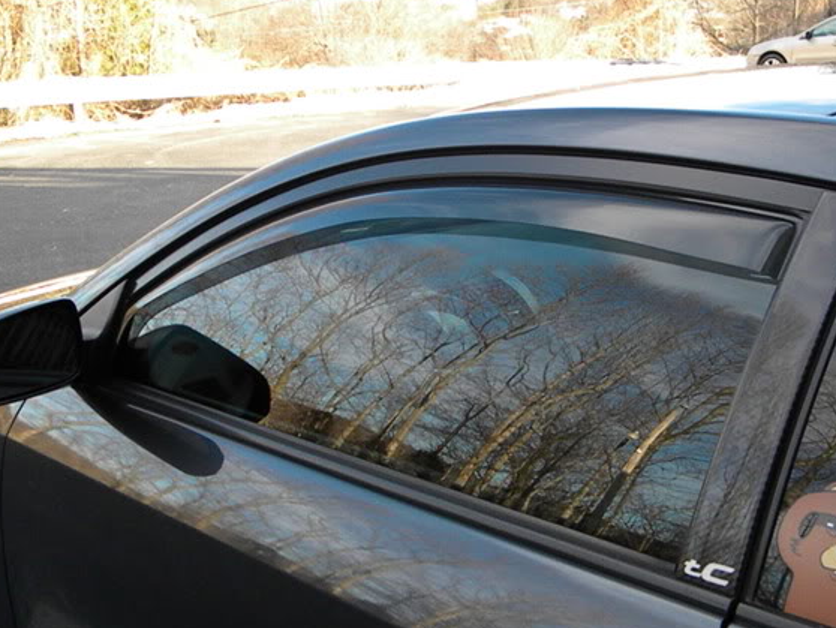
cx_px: 460
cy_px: 289
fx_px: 1136
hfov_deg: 40.4
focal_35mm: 47
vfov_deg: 30.9
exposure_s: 1/785
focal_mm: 7.3
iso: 720
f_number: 3.8
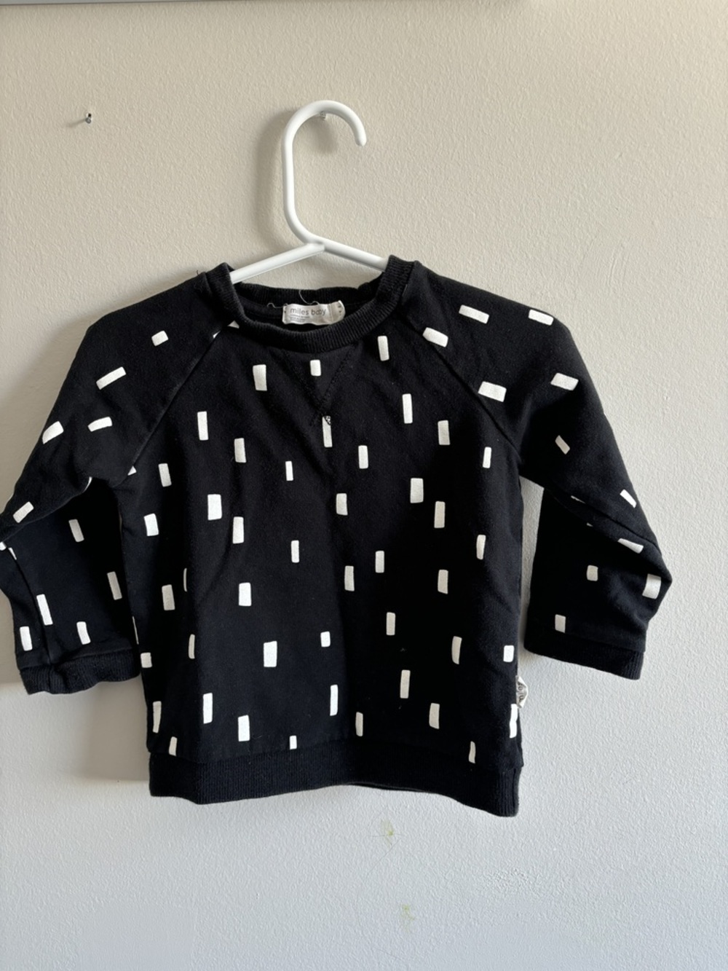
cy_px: 486
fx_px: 729
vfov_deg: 67.3
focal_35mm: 26
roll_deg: -0.4
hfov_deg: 53.1
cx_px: 364
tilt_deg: -4.7
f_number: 1.6
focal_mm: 5.96
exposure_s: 1/79
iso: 125
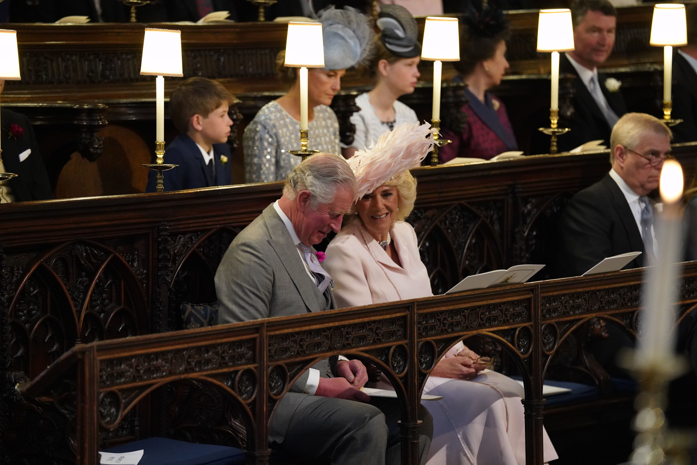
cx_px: 348
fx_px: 3815
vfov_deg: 7.0
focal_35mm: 197
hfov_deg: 10.4
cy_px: 232
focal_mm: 197
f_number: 4
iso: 6400
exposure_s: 1/250
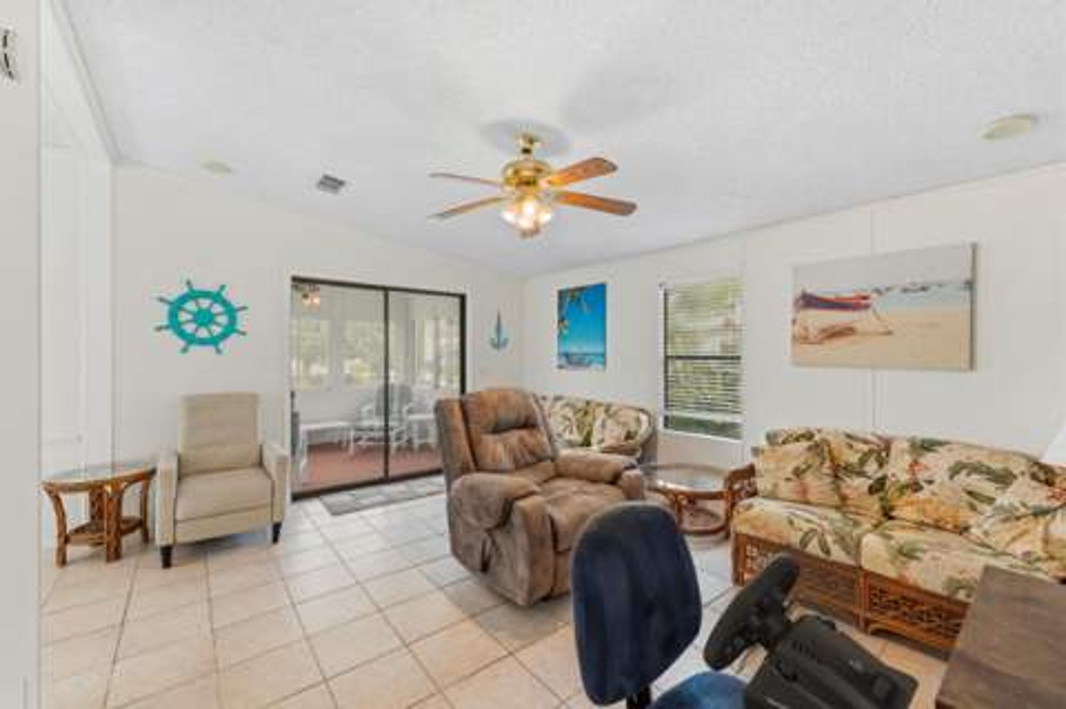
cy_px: 354
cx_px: 533
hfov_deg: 104.3
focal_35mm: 14
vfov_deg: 81.1
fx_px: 414
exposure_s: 1/1.25
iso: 250
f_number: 9
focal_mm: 14
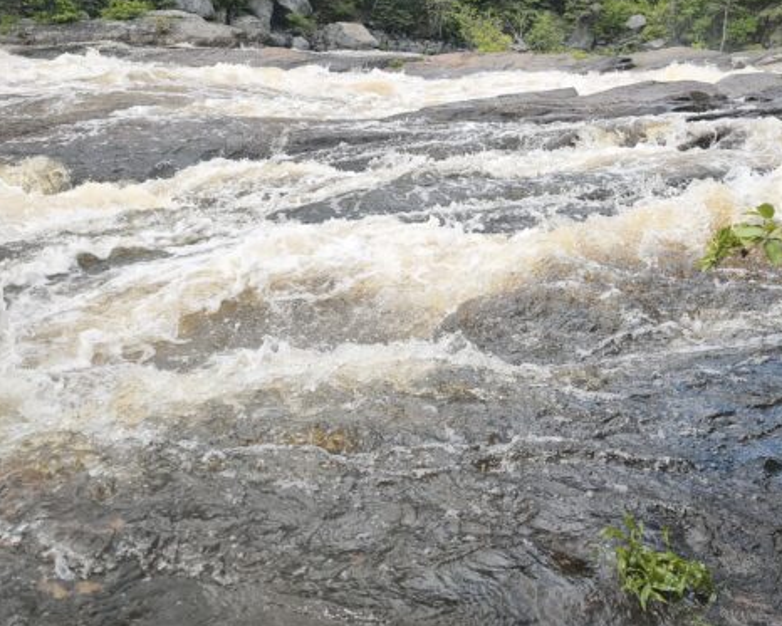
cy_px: 230
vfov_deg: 39.8
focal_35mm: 37
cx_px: 532
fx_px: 857
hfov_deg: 48.1
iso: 50
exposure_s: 1/930
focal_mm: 6.45
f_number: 1.62
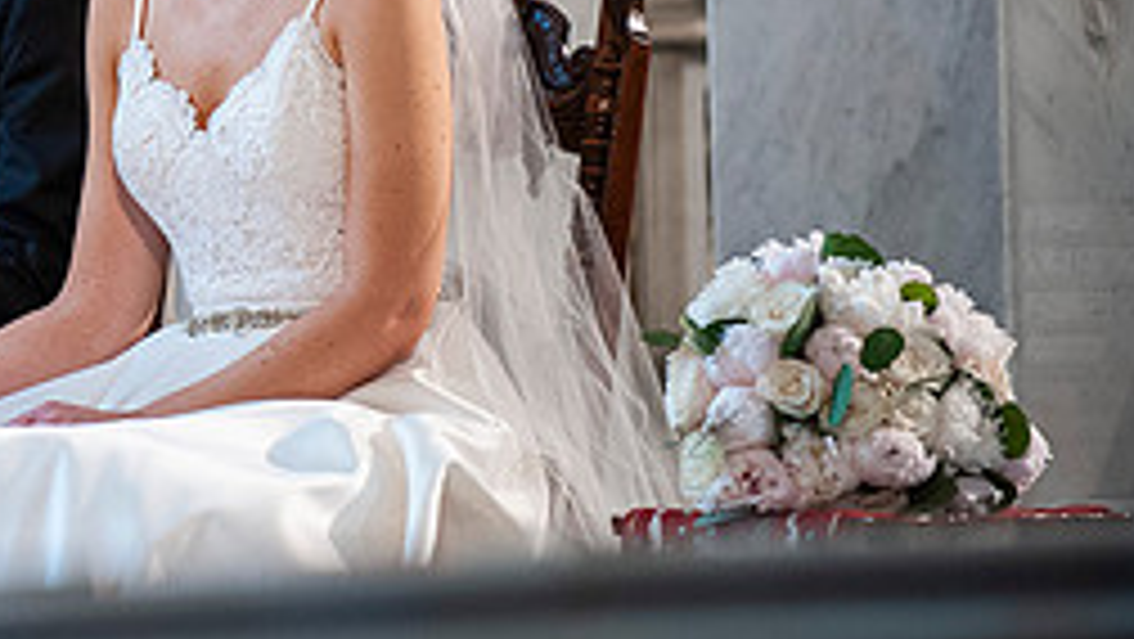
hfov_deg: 4.5
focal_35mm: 481
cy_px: -32
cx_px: -126
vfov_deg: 2.5
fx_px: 14469
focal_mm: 200
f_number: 2.8
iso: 1600
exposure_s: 1/100
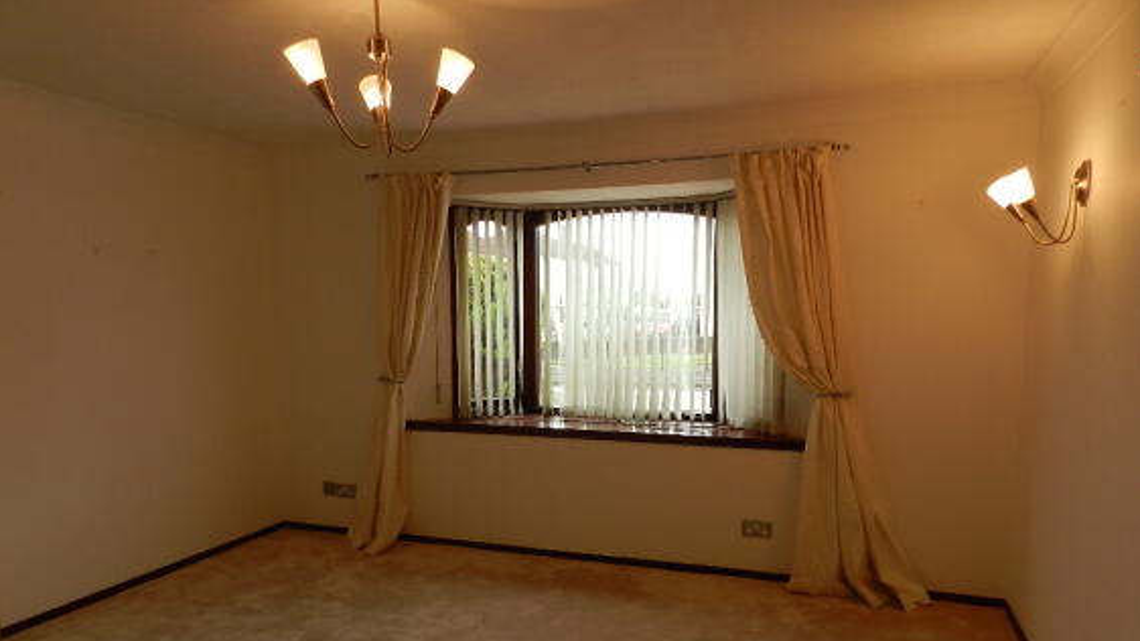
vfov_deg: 44.0
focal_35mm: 26
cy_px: 407
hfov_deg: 71.9
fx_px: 786
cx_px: 557
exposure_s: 1/200
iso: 160
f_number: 3.4
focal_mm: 4
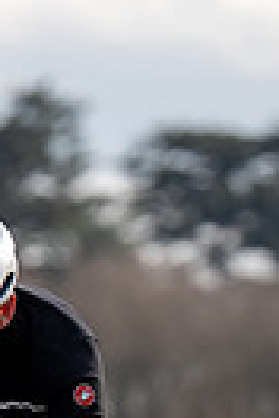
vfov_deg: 1.9
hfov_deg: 1.3
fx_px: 12694
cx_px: -64
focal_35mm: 1092
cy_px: 460
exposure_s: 1/800
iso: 125
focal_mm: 168
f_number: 4
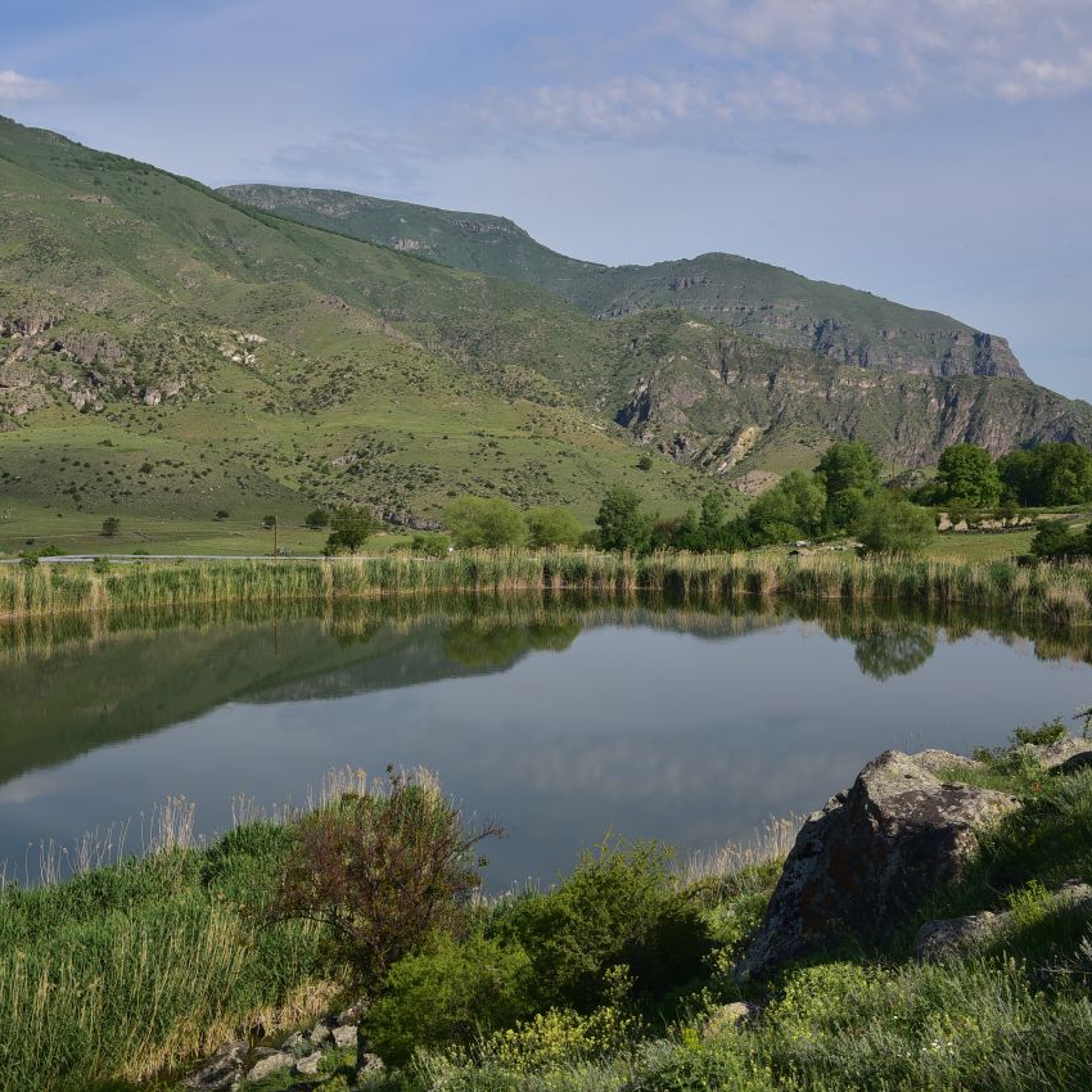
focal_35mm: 52
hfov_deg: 32.8
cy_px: 536
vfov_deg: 32.8
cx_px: 492
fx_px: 1856
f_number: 14
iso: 100
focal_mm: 40
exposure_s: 1/125
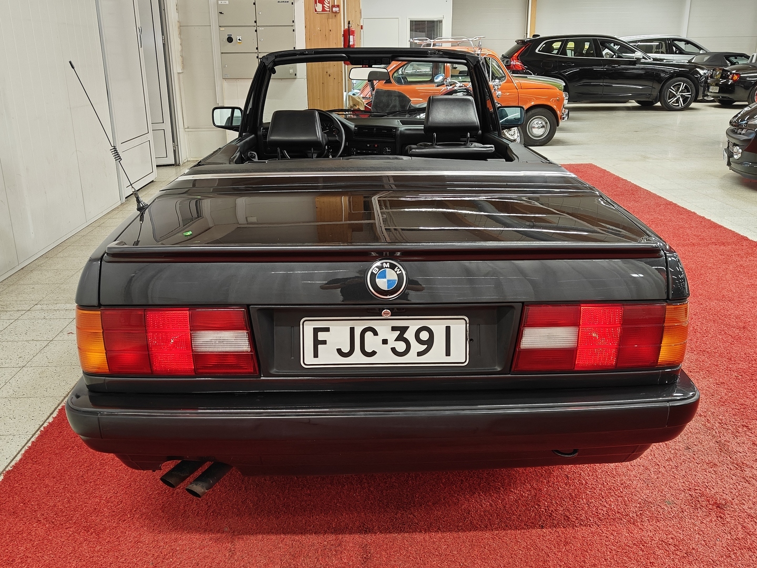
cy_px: 284
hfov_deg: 56.8
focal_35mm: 32
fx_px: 700
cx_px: 378
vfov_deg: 44.2
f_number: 1.8
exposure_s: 1/50
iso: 125
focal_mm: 5.59
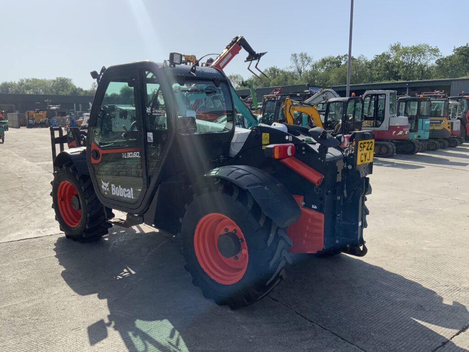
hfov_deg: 61.7
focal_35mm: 29
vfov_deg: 48.2
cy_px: 176
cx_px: 234
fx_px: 393
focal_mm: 3
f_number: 1.8
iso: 16
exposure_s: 1/2058
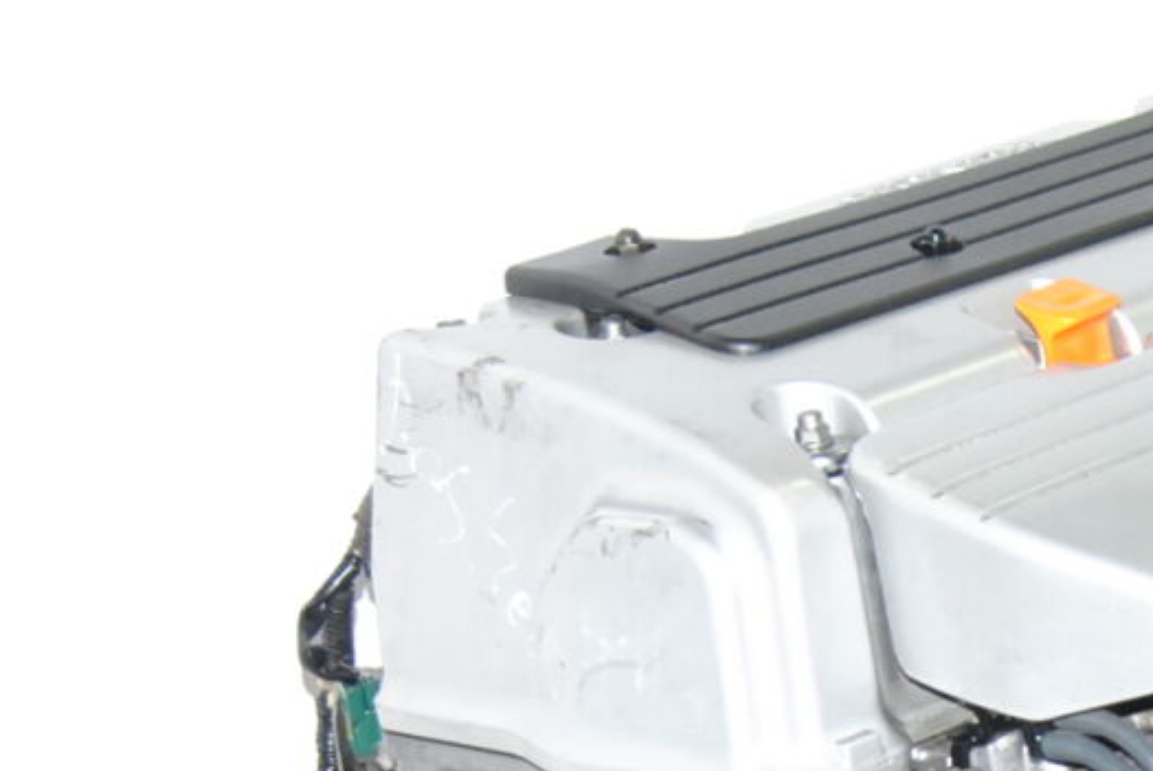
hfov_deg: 11.0
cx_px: 1348
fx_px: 5866
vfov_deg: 7.4
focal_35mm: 183
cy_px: 1086
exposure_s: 1/200
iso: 800
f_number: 8
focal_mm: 40
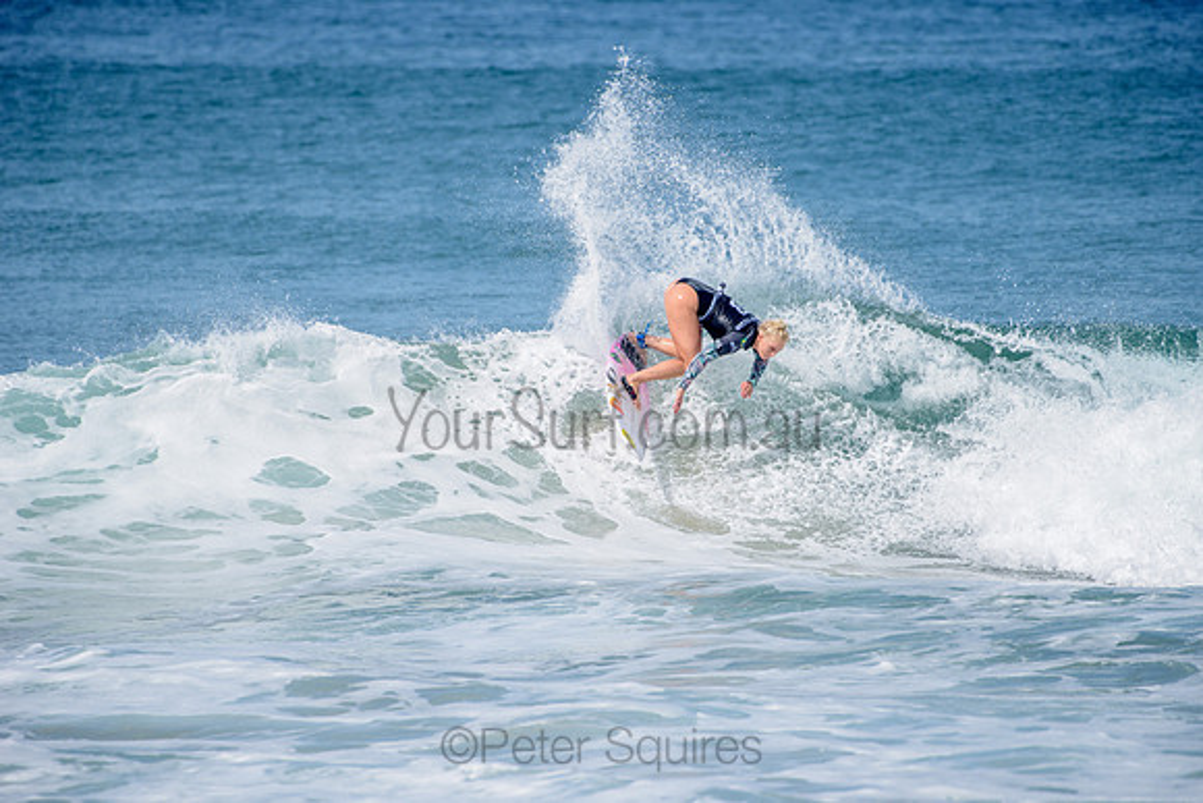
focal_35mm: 500
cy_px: 402
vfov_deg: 2.8
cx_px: 602
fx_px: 16711
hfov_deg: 4.1
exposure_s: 1/2500
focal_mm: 500
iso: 250
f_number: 6.3
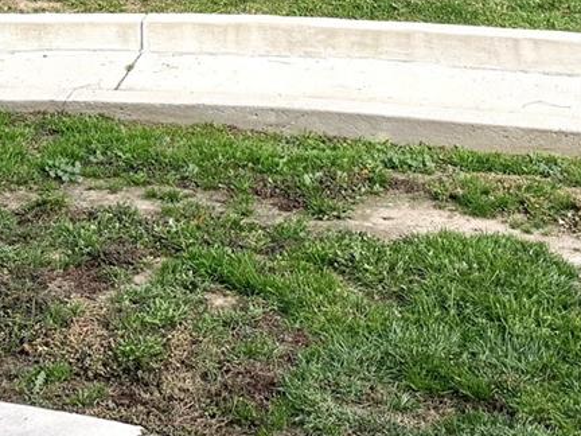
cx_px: 269
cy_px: -269
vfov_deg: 16.4
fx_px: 1343
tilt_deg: -2.2
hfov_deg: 24.4
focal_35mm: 80
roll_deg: +3.7
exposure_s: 1/898
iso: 100
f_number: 1.78
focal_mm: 6.76
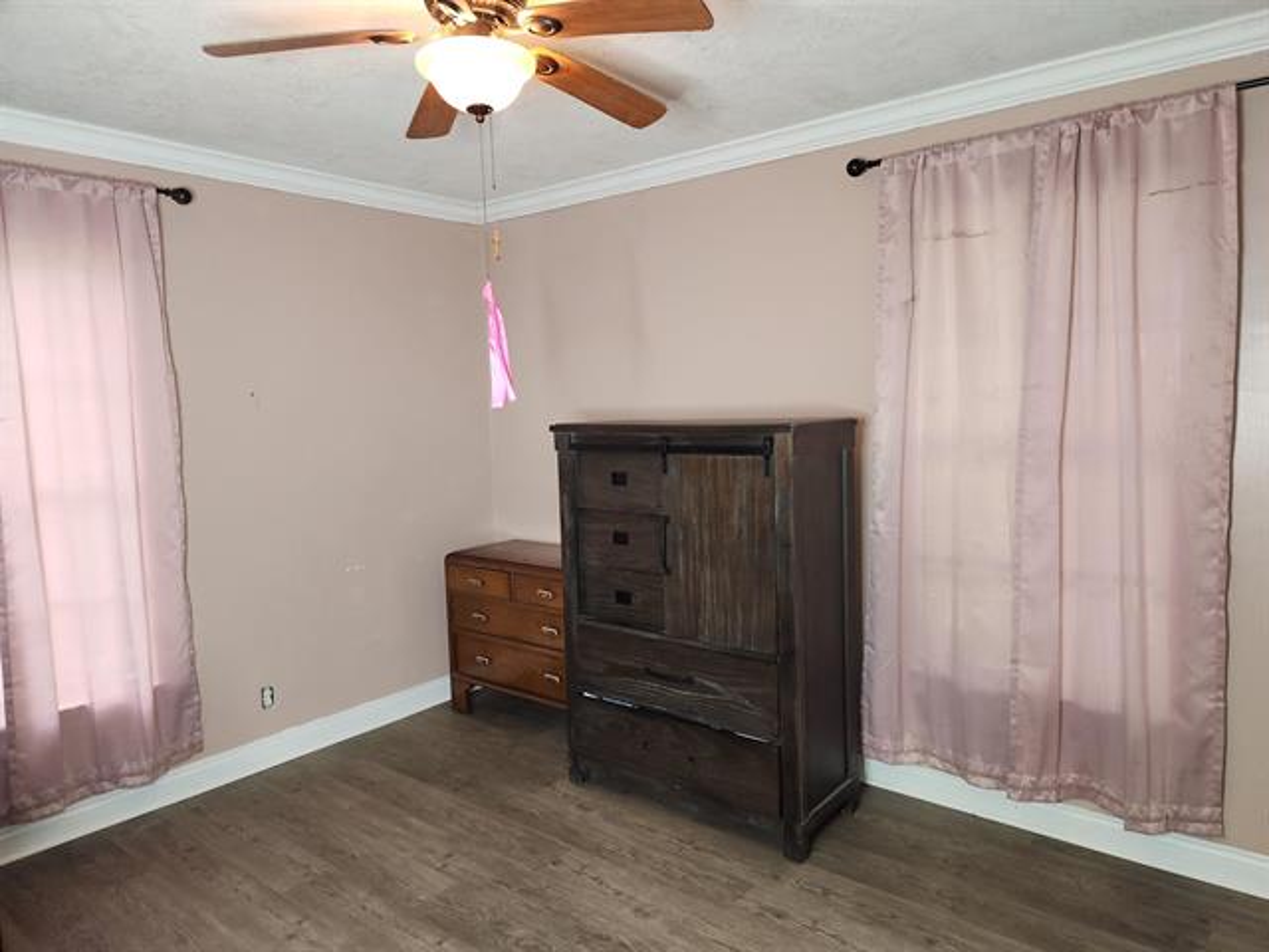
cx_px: 634
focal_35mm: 23
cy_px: 476
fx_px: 843
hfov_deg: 73.9
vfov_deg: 58.9
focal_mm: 5.4
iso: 100
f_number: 1.8
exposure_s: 1/60
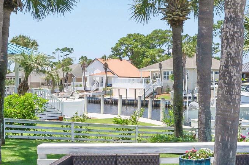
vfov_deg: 24.6
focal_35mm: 55
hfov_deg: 34.4
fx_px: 380
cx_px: 220
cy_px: 85
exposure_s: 1/160
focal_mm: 12
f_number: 10
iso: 100
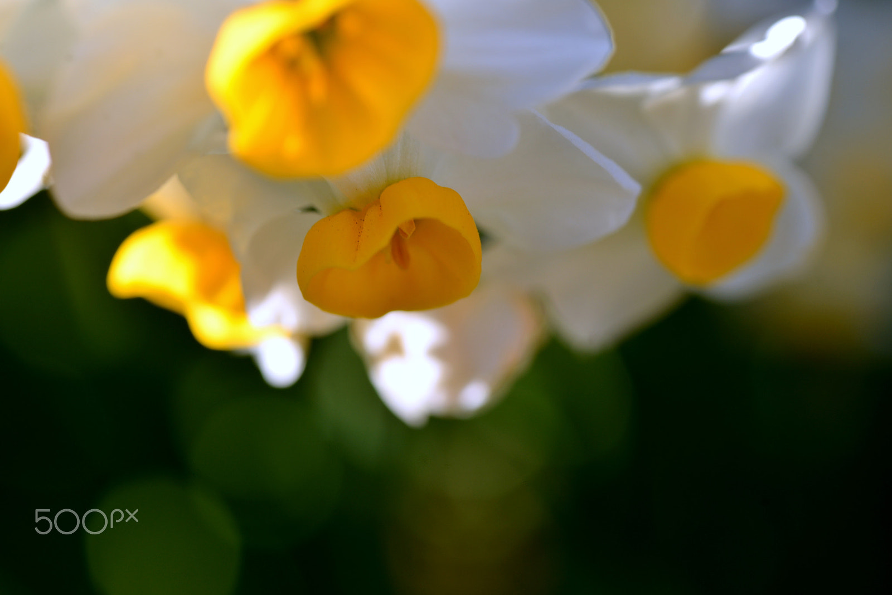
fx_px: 2231
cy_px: 298
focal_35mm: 90
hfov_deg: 22.6
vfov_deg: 15.2
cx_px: 446
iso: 200
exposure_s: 1/250
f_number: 11
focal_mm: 90
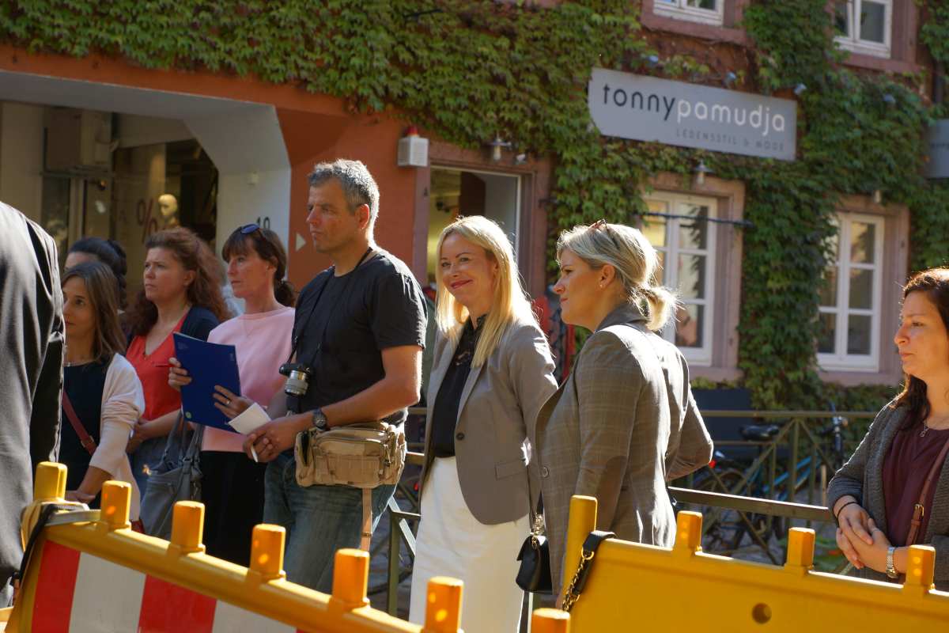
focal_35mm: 75
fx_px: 1977
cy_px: 316
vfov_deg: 18.2
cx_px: 474
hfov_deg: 27.0
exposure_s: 1/200
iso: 100
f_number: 4
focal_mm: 50
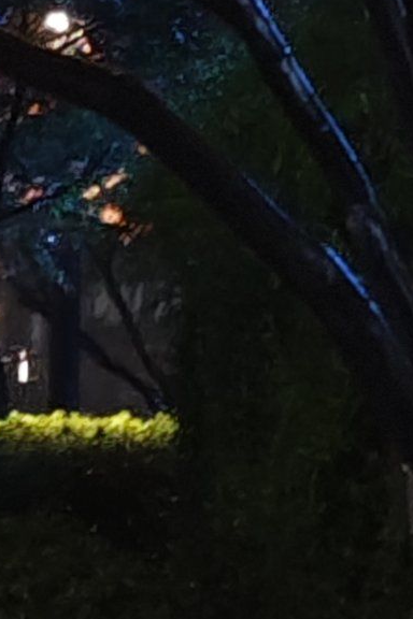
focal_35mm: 296
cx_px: -547
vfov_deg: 6.9
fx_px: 5093
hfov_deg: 4.5
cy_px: -21
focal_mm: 6.55
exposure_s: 1/6.69
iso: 2500
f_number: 1.6
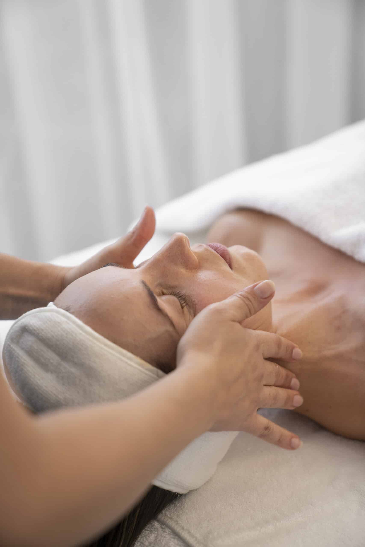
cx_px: 182
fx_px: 1064
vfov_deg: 28.8
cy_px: 274
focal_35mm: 70
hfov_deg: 19.5
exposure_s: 1/100
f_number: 2.8
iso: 400
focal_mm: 70
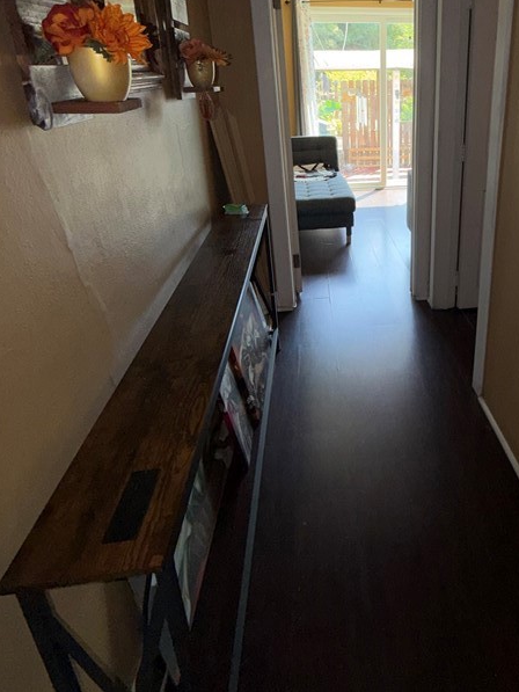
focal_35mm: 24
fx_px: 480
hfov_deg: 54.4
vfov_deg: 70.1
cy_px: 248
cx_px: 385
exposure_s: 1/60
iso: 32
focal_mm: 2.22
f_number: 2.2
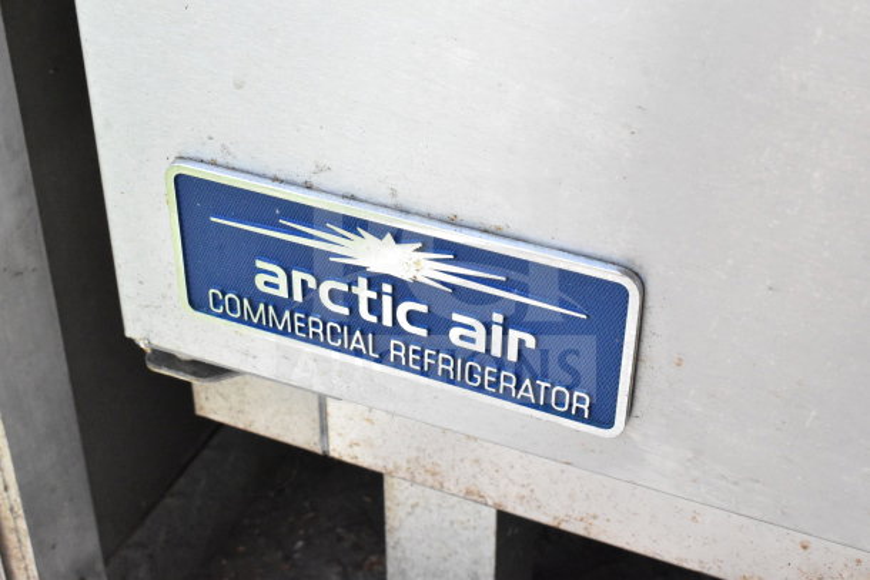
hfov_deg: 35.0
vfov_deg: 23.8
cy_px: 290
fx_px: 1378
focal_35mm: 57
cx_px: 435
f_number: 14
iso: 6400
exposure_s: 1/800
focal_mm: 38
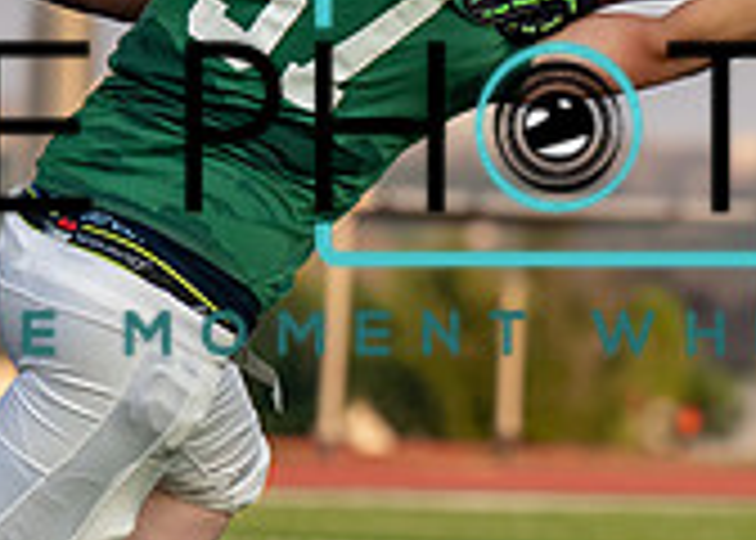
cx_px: 793
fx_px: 13892
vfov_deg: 2.2
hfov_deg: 3.1
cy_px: 211
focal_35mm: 647
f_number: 2.8
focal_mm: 127
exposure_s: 1/2500
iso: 320
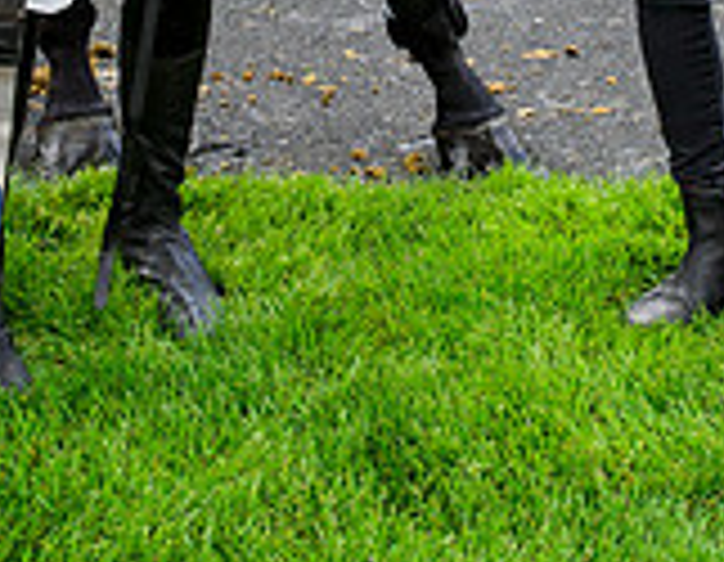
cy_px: -409
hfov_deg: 14.6
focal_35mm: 133
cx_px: 335
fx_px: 2817
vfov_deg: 10.8
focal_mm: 32
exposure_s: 1/200
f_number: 7.1
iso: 200
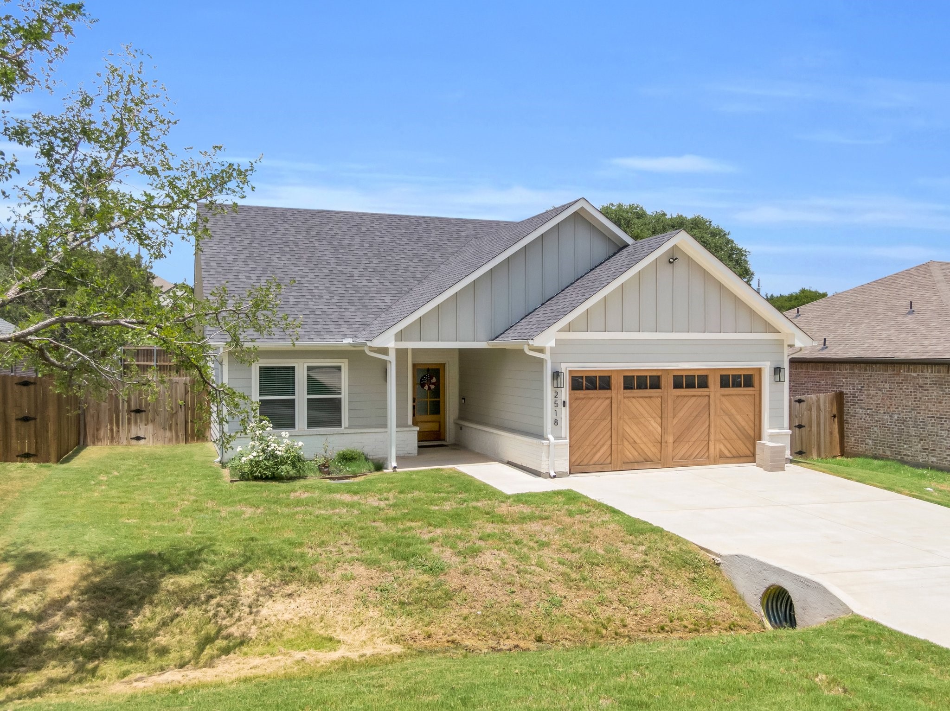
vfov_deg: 46.8
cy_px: 356
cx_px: 475
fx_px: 823
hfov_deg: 60.0
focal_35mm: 30
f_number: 3.1
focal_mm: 5.22
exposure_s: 1/2000
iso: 100
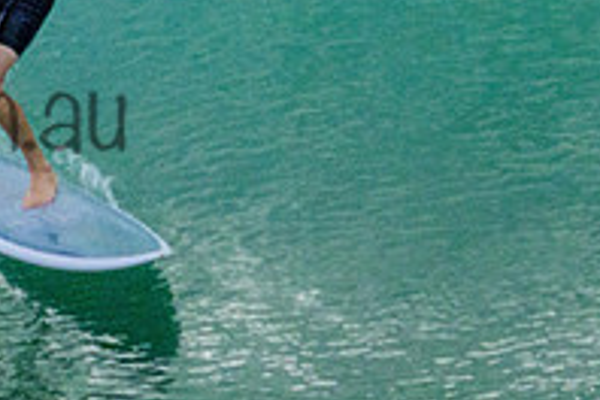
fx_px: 53512
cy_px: 9
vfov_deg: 0.4
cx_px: 66
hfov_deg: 0.6
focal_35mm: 3211
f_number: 11
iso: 1600
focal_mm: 800
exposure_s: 1/2000
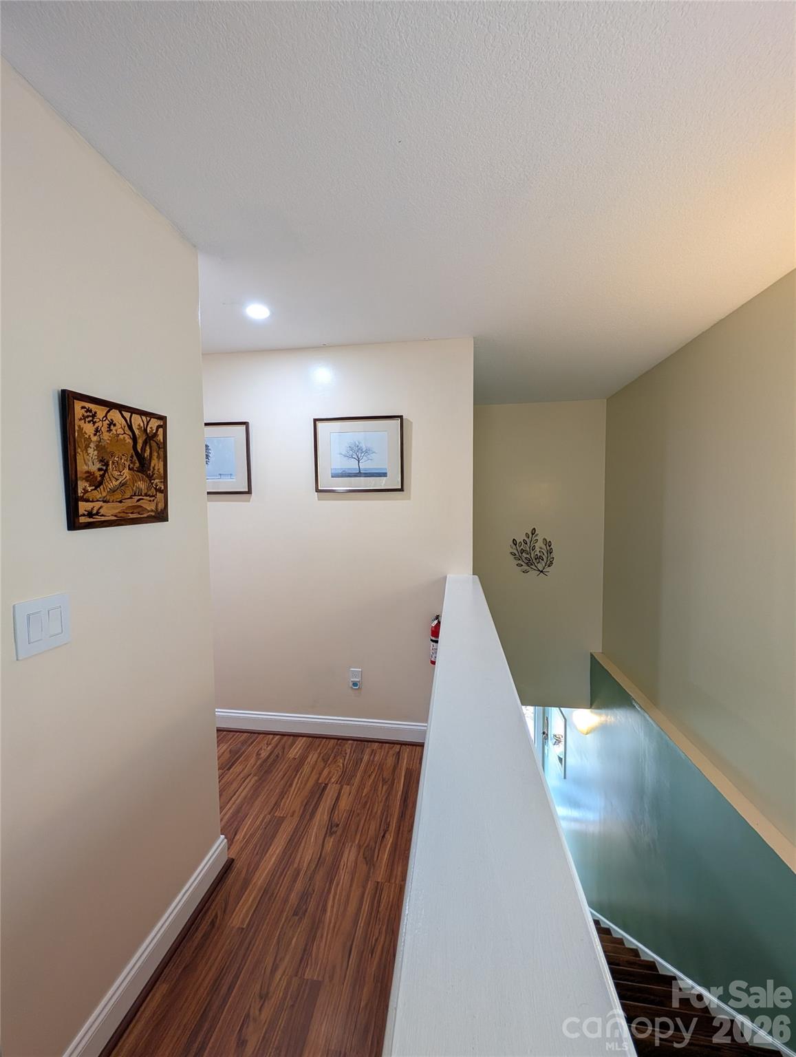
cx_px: 398
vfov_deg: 110.4
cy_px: 528
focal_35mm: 12
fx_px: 367
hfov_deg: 94.7
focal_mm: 2.02
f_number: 1.7
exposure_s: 1/64.5
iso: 100
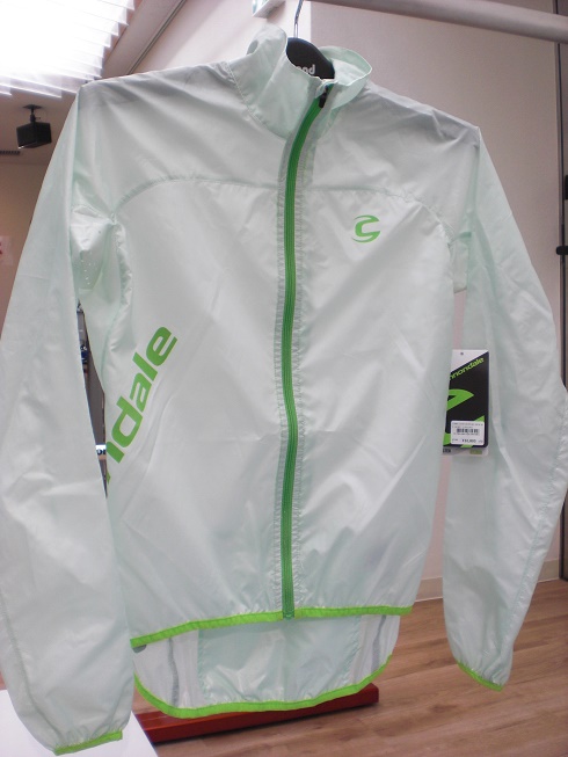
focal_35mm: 38
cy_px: 378
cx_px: 284
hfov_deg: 37.7
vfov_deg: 49.0
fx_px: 831
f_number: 3.1
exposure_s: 1/60
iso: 100
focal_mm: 6.3
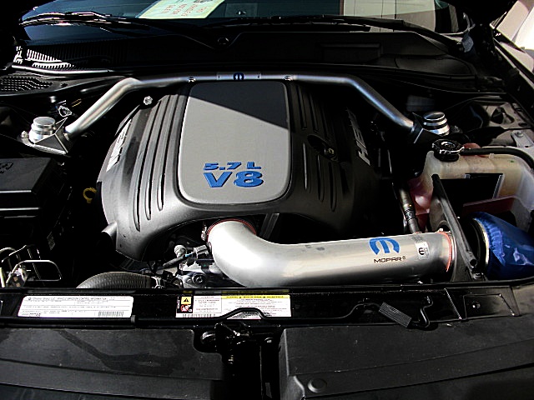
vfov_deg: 39.7
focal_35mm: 36
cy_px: 200
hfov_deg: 51.4
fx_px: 555
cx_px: 267
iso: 50
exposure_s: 1/500
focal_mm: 6.3
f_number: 2.8
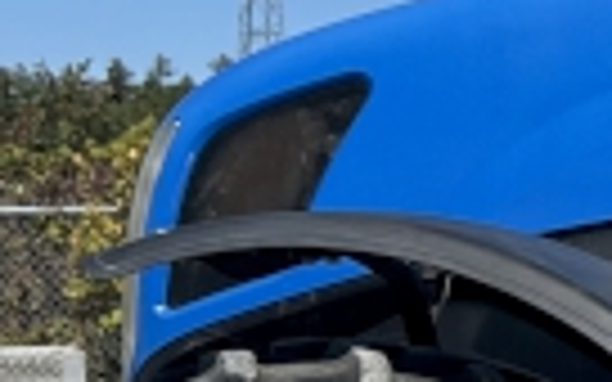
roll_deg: -1.4
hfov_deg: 11.1
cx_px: 1422
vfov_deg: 8.0
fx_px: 2702
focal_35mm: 162
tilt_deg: -3.7
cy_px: 436
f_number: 1.5
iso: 50
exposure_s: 1/5882
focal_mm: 5.7
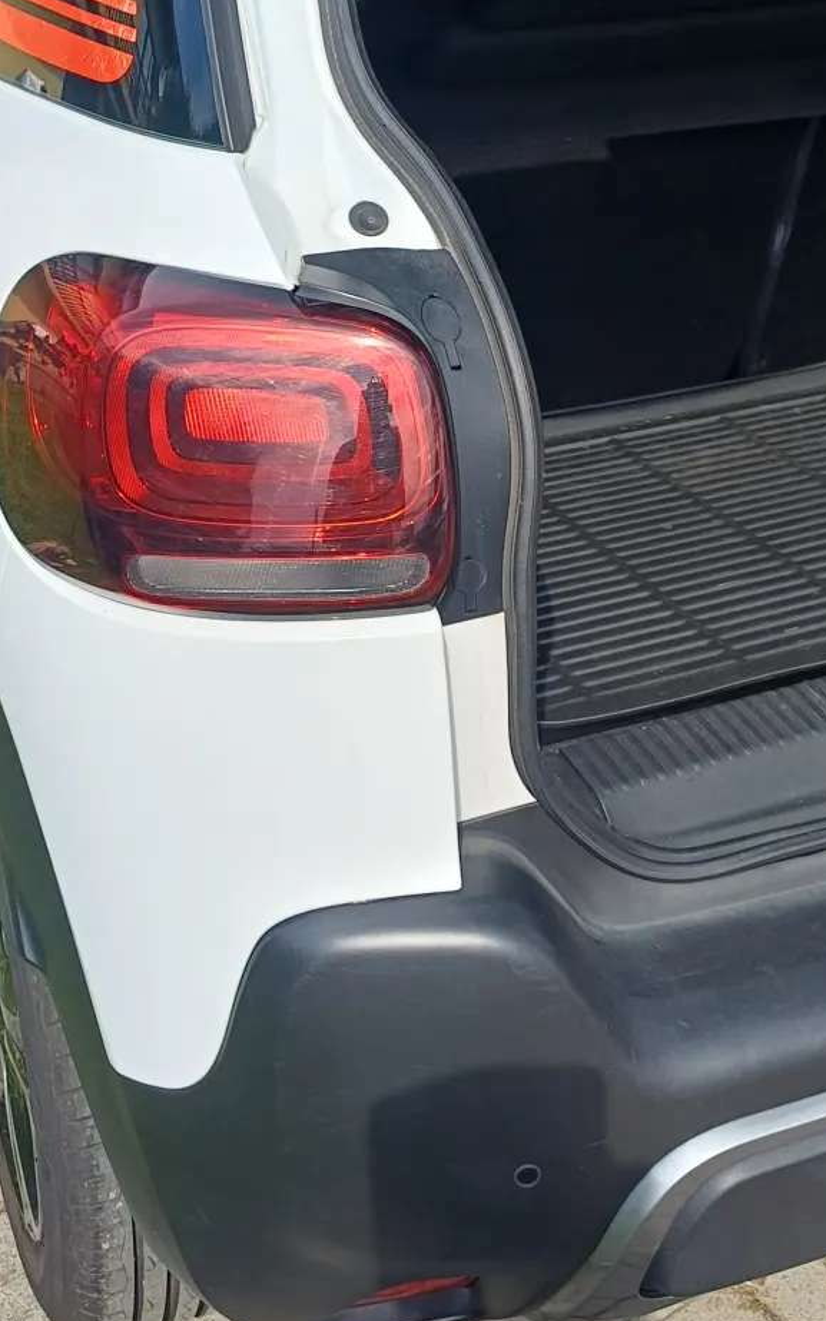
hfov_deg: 26.0
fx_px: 1765
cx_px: 617
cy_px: 430
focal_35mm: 49
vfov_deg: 40.5
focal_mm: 4.65
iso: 50
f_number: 1.8
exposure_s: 1/837
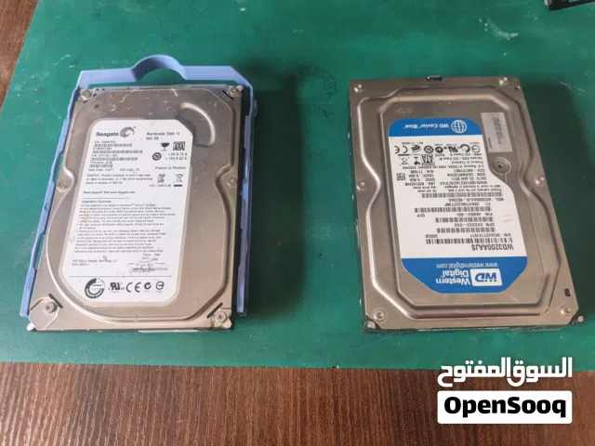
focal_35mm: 23
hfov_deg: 73.9
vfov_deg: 58.9
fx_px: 395
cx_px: 298
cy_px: 223
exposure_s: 1/50
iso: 641
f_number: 1.8
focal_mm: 5.56
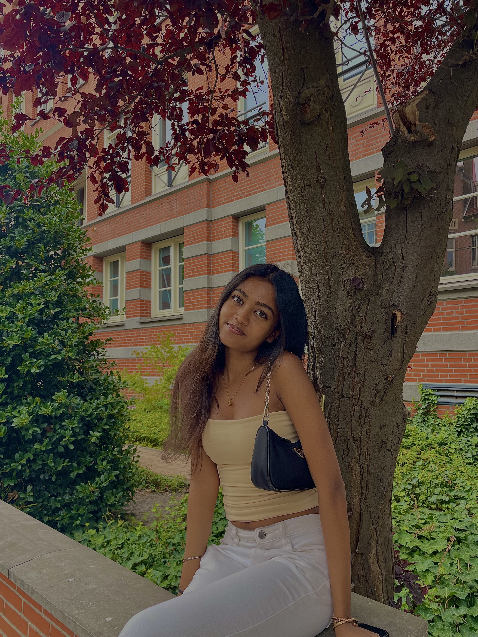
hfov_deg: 53.1
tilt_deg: +4.3
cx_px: 239
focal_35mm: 26
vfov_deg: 67.3
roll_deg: +0.2
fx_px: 479
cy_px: 318
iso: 40
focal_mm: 4.2
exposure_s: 1/121
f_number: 1.6
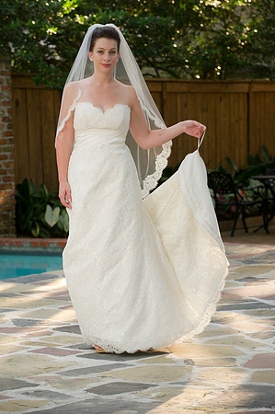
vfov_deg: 16.4
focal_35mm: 125
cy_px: 207
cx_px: 138
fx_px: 1435
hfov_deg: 10.9
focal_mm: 125
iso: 400
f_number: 5
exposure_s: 1/80
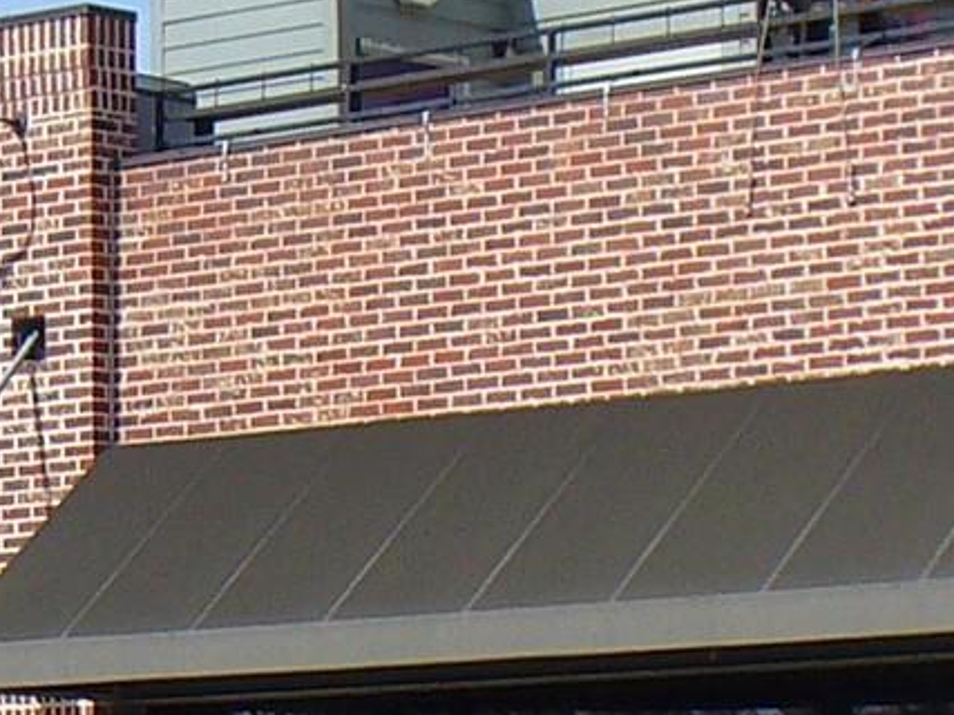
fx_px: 5373
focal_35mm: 195
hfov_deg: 10.0
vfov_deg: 7.6
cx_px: -136
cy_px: 538
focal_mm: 7
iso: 80
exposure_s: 1/400
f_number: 5.8
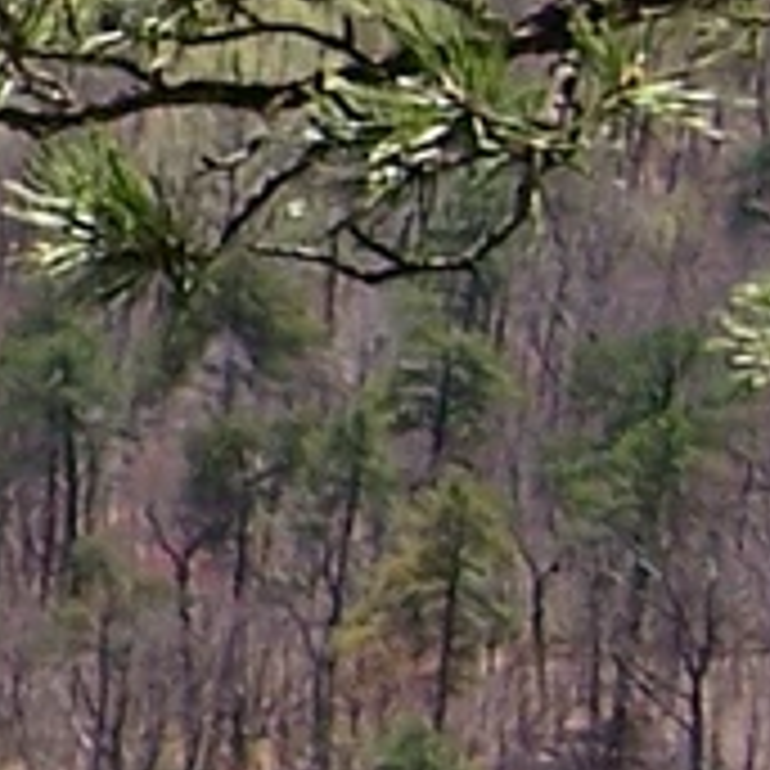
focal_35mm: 245
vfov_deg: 7.1
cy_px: -203
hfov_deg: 5.9
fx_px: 6166
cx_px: -2409
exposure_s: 1/500
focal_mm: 5.5
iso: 80
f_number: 3.4
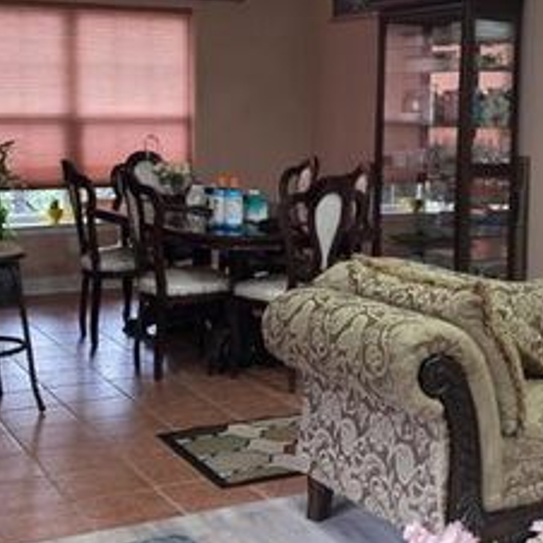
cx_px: 332
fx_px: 1065
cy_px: 184
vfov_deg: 28.4
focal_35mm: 60
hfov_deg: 28.5
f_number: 1.4
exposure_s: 1/120
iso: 320
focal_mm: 6.5
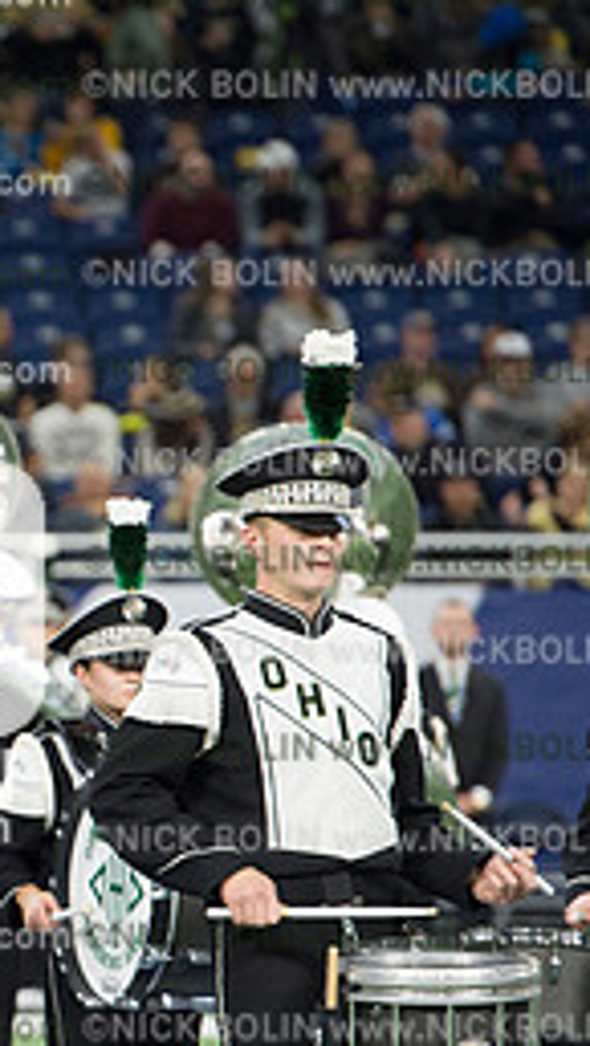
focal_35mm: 460
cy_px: 651
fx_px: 12764
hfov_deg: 2.6
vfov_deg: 4.7
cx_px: -244
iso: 2500
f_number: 3.5
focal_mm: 195
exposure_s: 1/1000
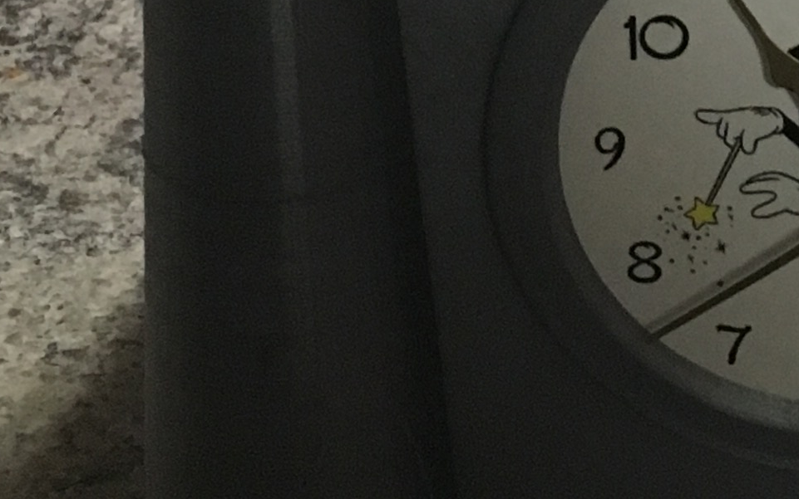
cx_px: 917
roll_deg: -0.9
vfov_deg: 9.7
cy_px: -337
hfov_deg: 15.7
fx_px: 2810
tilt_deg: -20.2
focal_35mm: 129
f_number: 2.2
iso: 200
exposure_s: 1/15
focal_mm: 4.15
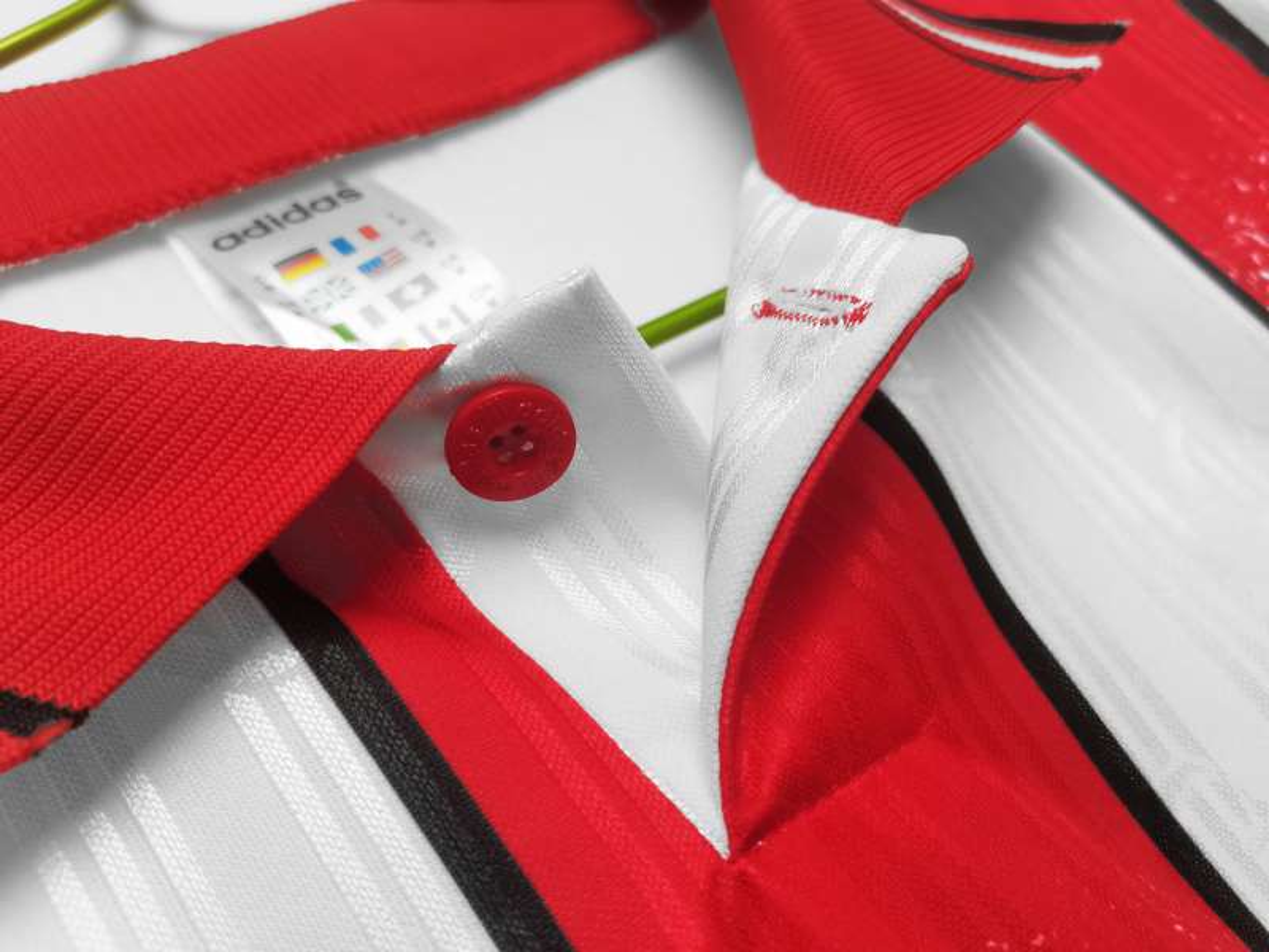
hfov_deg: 67.3
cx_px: 634
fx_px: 953
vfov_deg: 53.1
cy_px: 476
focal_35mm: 26
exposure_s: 1/120
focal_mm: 5.58
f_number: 1.8
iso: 64
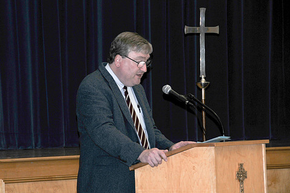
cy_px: 92
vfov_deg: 6.8
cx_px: 123
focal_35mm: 203
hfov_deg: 10.1
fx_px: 1634
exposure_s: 1/60
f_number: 5.3
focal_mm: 112
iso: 200
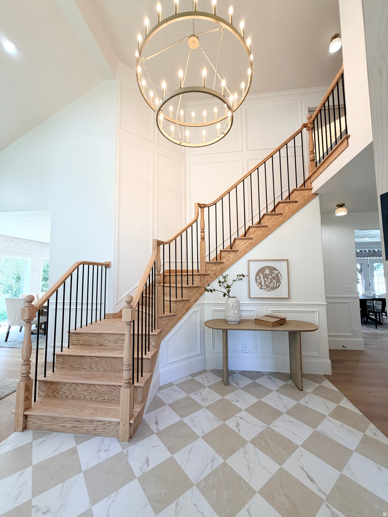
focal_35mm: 14
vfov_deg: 102.1
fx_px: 209
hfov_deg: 85.7
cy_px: 258
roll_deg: +0.3
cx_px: 194
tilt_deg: +4.9
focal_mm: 2.22
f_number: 2.2
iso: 100
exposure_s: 1/120
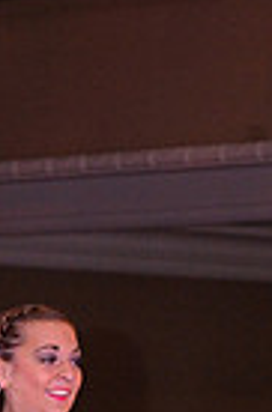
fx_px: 5869
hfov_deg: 2.7
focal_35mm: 514
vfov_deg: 4.0
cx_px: 94
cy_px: 788
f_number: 6.3
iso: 2000
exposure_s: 1/250
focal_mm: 122
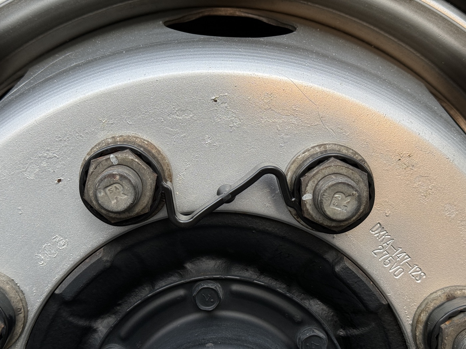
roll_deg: -0.1
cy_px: 174
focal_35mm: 48
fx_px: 646
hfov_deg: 39.7
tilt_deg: -8.3
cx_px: 233
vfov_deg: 30.3
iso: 80
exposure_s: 1/121
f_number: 1.78
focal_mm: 6.86
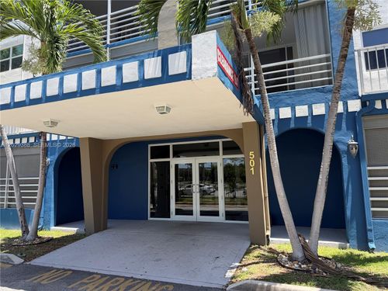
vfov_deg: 56.8
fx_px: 269
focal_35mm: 24
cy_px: 146
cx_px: 194
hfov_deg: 71.6
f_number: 1.78
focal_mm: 6.76
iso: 80
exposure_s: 1/1250
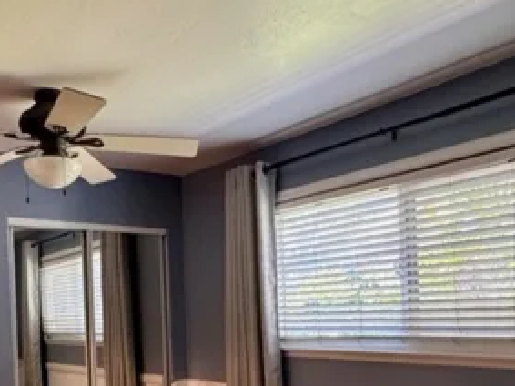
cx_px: 157
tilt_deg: -1.0
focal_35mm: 37
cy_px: 320
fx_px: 550
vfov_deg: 37.0
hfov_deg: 49.0
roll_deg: +2.3
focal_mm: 2.22
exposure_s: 1/60
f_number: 2.2
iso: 400
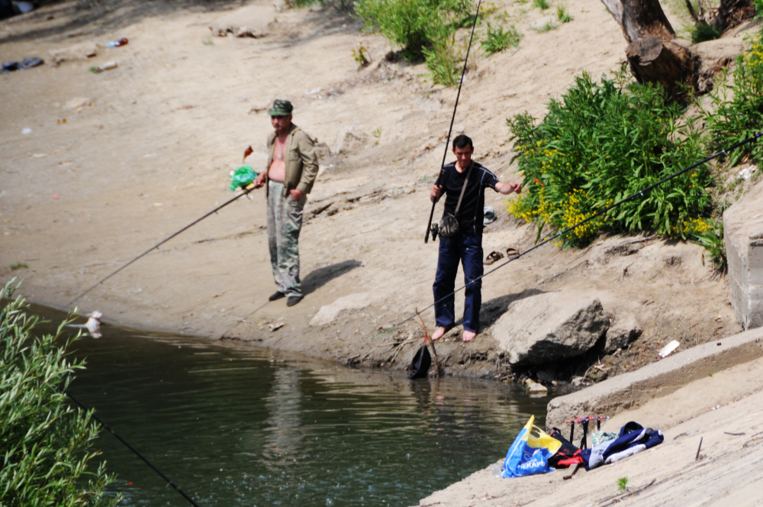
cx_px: 382
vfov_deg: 4.6
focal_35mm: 300
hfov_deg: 6.9
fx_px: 6350
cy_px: 254
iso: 320
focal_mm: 200
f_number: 5.6
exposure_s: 1/1250
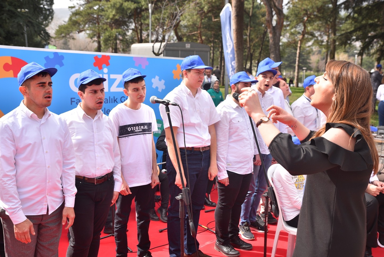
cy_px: 128
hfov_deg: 53.1
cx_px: 192
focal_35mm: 36
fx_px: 384
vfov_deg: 36.9
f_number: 4.5
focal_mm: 36
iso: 100
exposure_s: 1/400
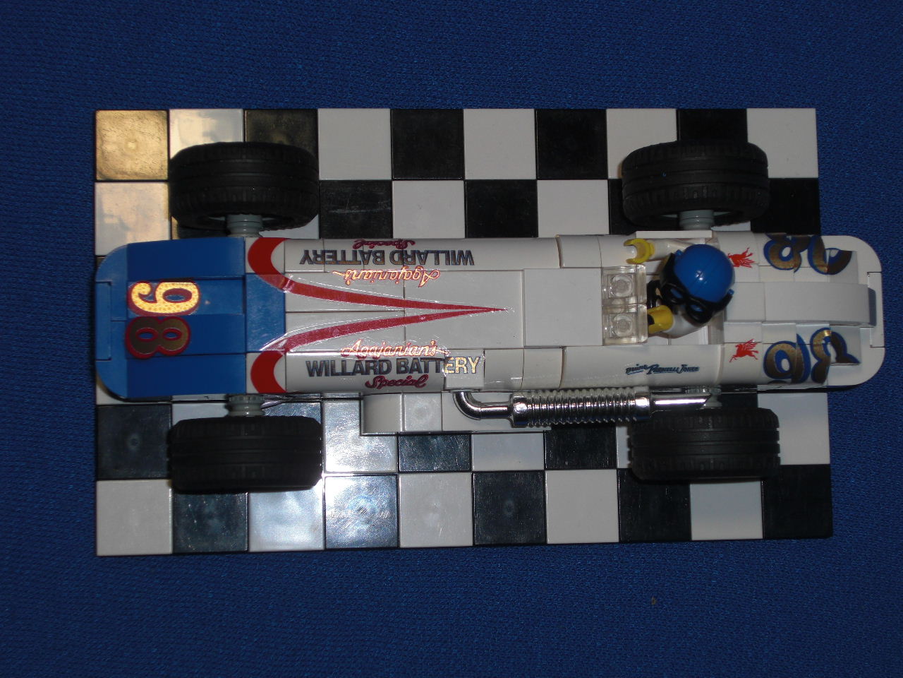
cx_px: 452
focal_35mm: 74
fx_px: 1930
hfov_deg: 26.3
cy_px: 339
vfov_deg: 19.9
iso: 50
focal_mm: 13.1
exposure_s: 1/60
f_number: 4.2
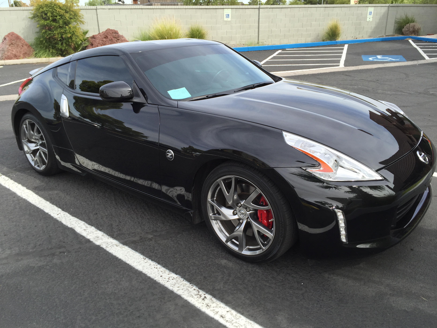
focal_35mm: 29
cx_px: 218
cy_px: 164
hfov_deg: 61.7
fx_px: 366
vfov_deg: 48.2
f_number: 2.2
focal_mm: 4.15
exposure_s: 1/920
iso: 32
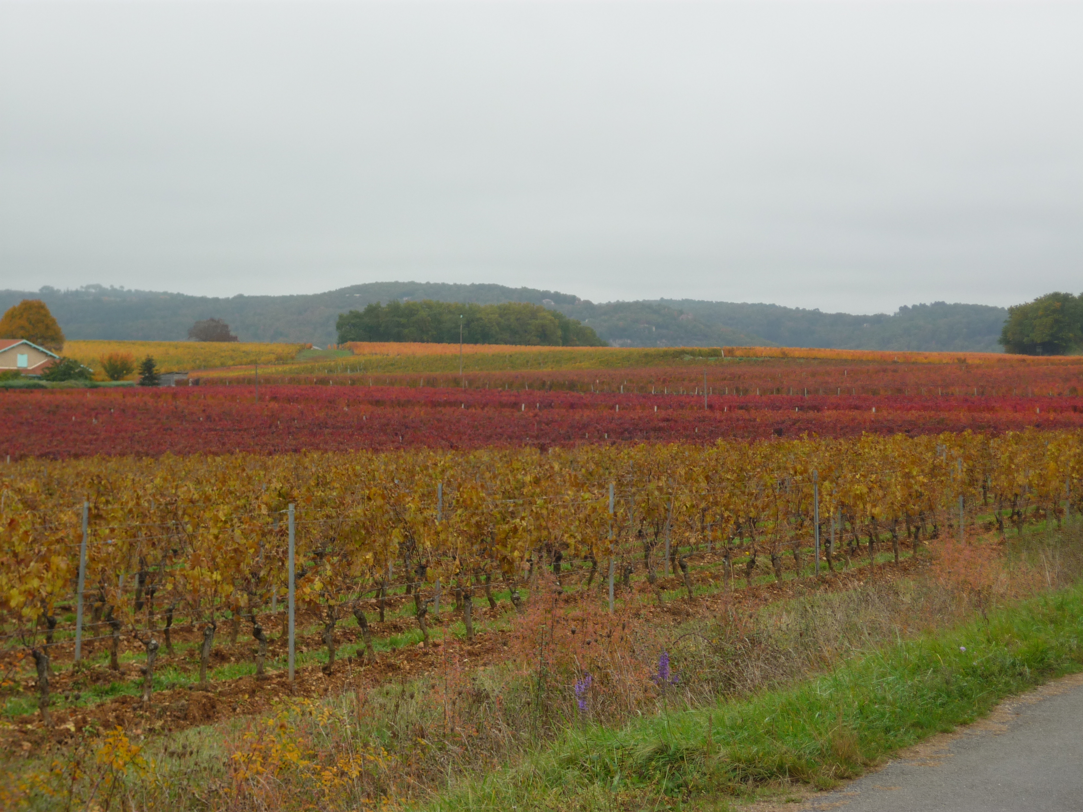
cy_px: 406
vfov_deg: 15.9
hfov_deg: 21.1
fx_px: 2910
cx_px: 542
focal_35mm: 93
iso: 80
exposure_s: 1/160
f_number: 4.7
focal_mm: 15.3
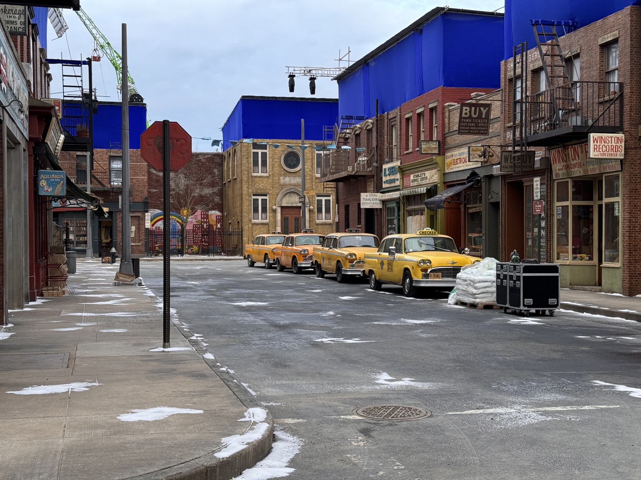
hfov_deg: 39.7
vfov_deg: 30.3
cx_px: 320
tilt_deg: +0.8
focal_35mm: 48
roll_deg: -0.3
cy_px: 240
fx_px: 889
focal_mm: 6.76
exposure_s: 1/95
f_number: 1.78
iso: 100
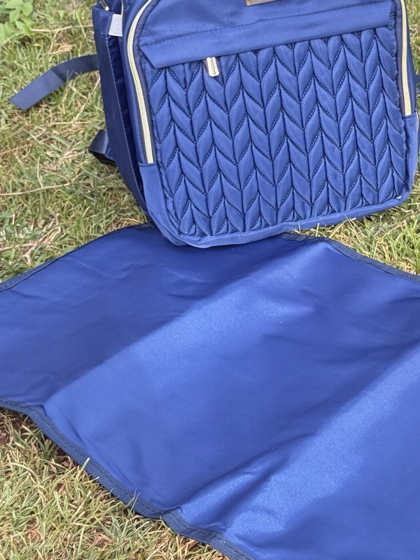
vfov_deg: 22.2
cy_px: 206
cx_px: 294
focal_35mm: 88
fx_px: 1424
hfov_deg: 16.7
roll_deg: -0.1
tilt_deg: -26.9
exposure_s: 1/434
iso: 100
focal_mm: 6.76
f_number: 1.78
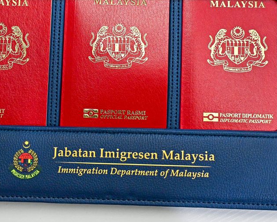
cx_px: 119
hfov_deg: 33.0
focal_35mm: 57
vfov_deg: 26.4
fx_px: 467
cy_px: 66
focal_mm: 31
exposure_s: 1/200
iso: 1600
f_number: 4
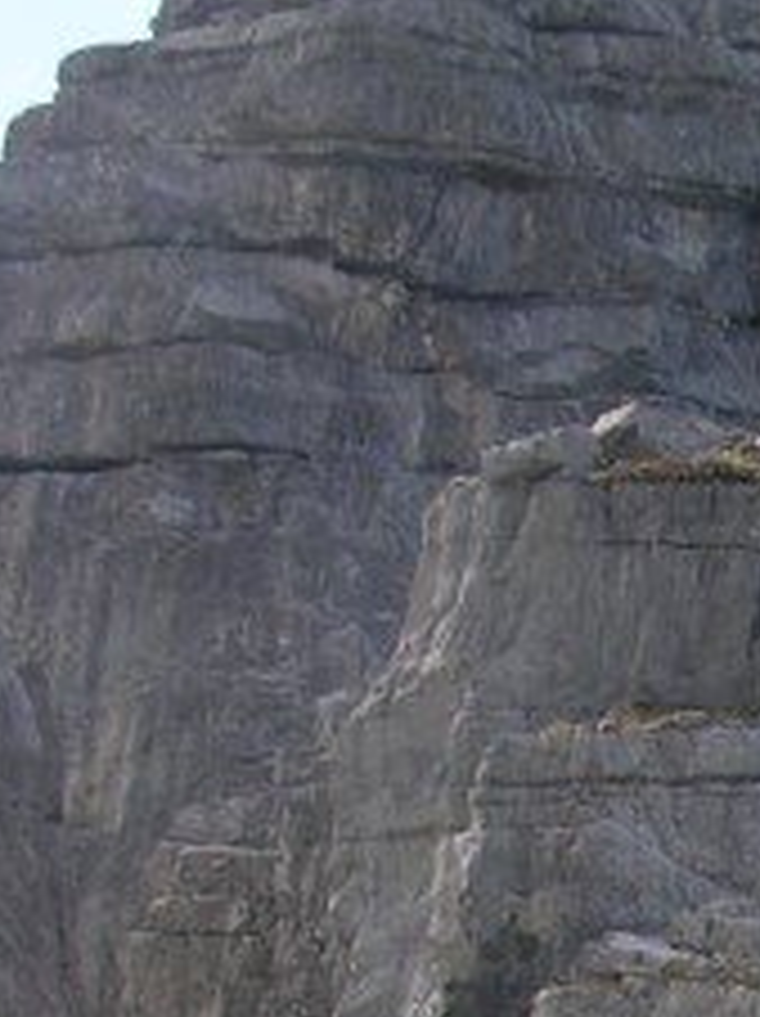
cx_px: 1277
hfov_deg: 11.7
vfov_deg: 15.8
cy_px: 1282
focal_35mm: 119
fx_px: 3490
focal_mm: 8.9
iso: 50
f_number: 5.6
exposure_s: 1/188
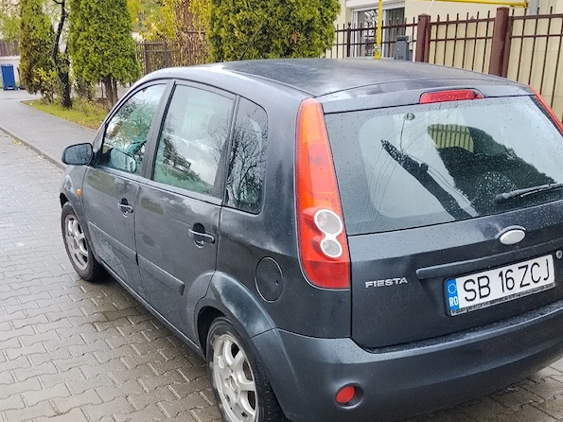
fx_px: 634
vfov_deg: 35.7
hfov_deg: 47.9
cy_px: 332
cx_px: 282
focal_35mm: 39
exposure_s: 1/100
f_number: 1.8
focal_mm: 4.22
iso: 100
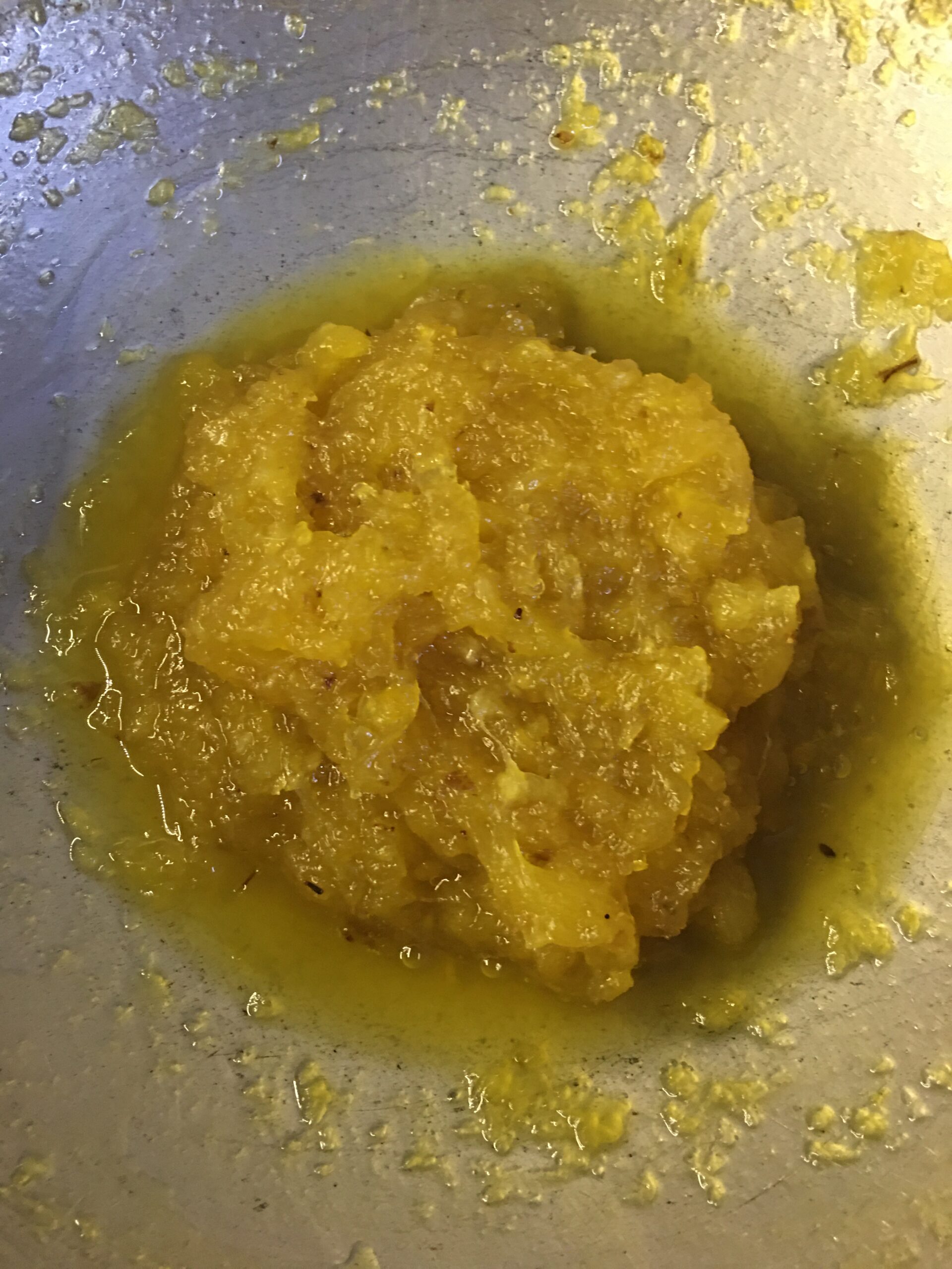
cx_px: 476
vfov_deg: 61.7
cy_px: 634
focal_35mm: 29
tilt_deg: -73.6
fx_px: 1063
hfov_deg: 48.2
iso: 125
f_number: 2.2
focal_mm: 4.15
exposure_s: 1/8
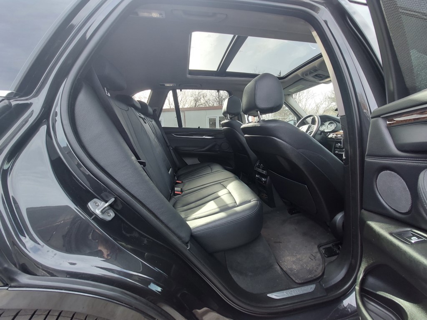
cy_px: 160
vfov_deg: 89.9
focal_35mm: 13
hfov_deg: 106.2
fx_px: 160
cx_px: 214
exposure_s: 1/100
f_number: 2.2
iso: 64
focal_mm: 1.74
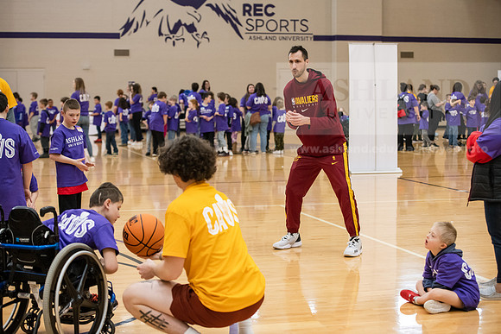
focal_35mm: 70
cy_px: 167
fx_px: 974
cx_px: 250
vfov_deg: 19.5
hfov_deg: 28.8
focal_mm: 70
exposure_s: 1/200
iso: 4000
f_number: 3.5
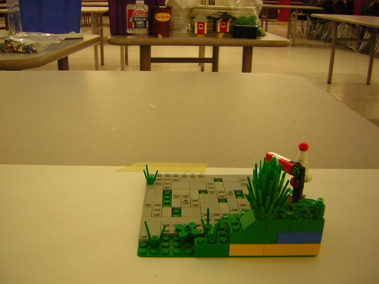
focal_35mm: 36
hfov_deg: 51.4
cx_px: 190
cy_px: 142
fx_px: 394
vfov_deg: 39.7
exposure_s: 1/9.3
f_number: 2.6
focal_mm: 4.7
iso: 50
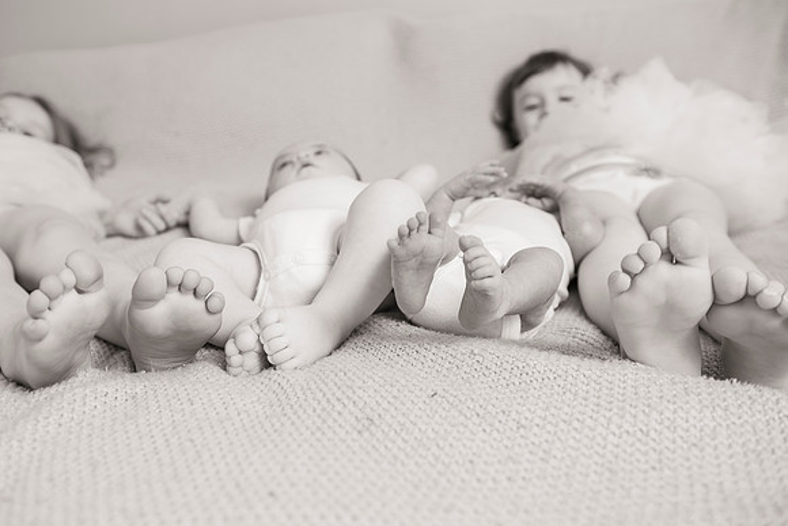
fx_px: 755
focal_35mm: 34
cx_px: 365
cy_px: 272
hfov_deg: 55.0
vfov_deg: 38.4
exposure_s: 1/125
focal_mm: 32
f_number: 3.5
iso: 200
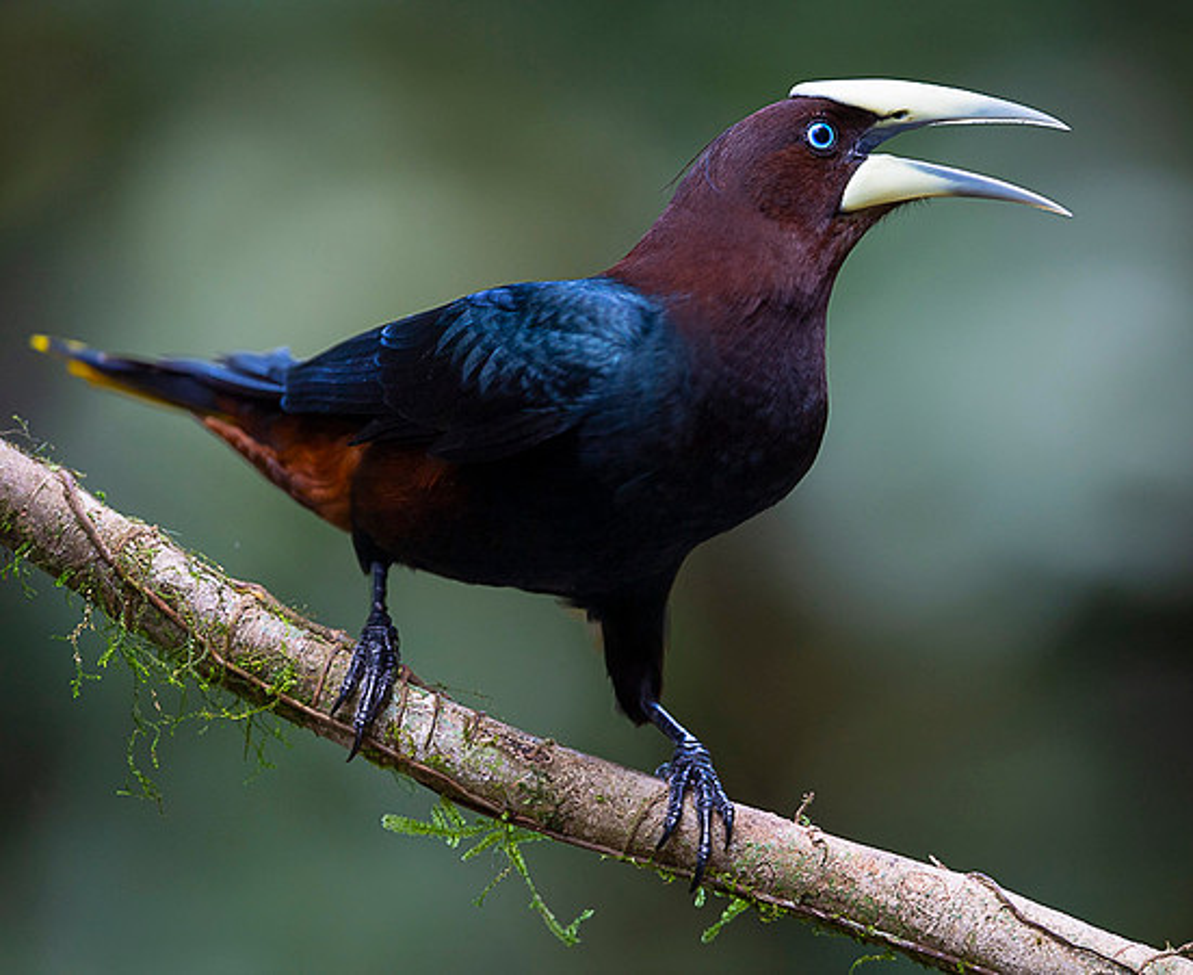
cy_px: 488
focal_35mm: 570
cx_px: 731
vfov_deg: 2.8
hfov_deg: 3.4
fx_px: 20293
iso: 800
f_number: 4
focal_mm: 500
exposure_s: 1/320
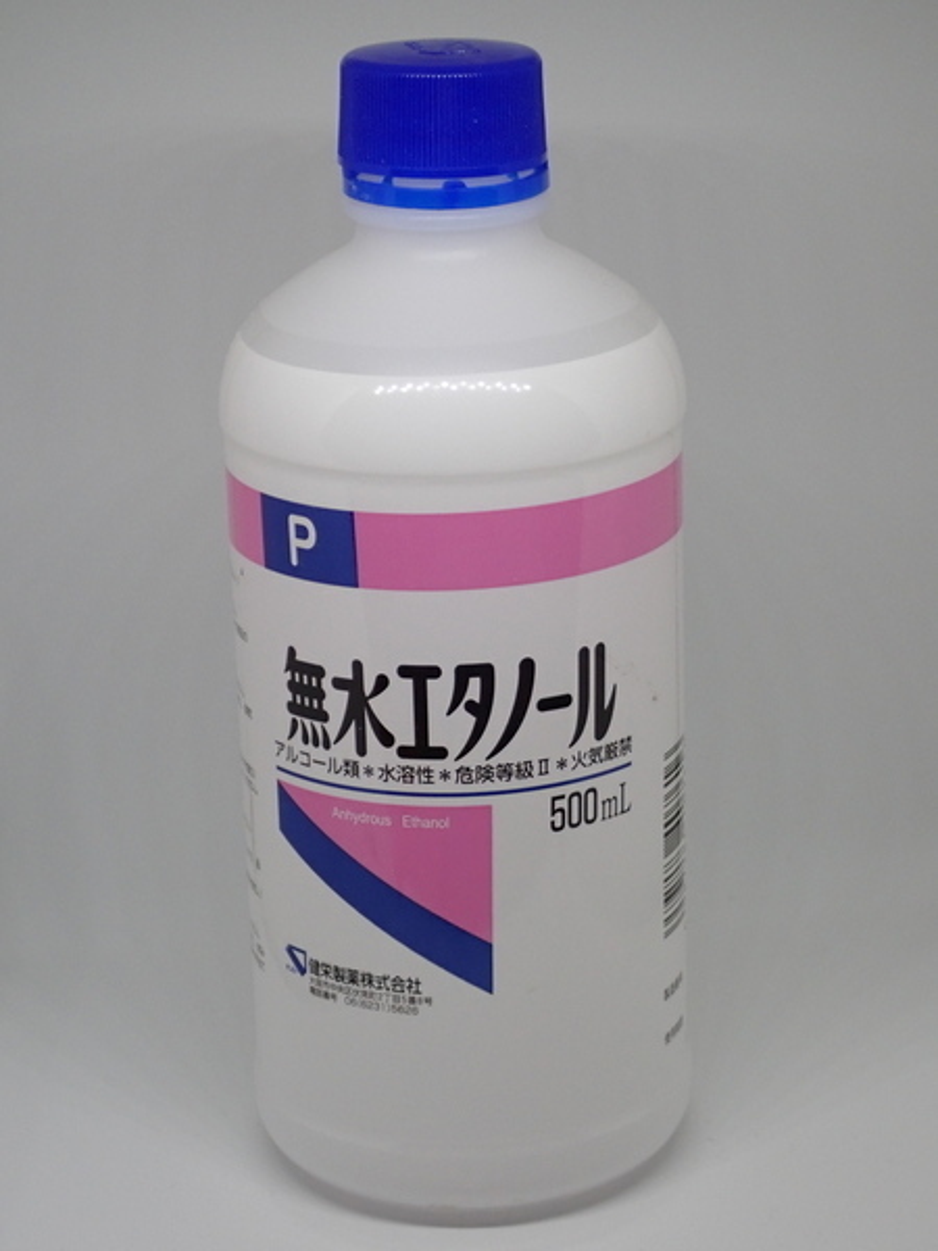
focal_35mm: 91
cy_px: 626
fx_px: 3288
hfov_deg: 16.2
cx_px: 469
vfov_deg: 21.5
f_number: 4.7
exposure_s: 1/100
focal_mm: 16.48
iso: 250
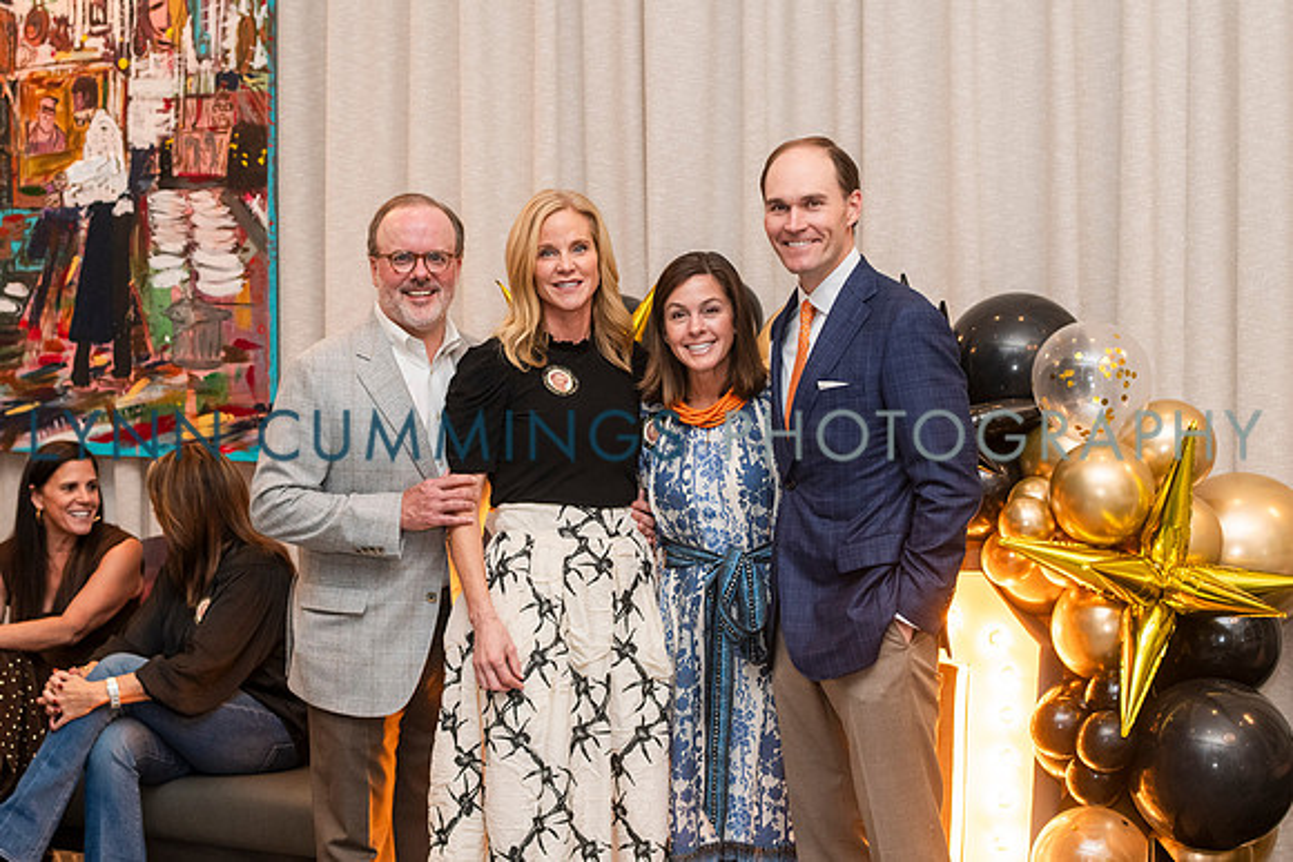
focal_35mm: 70
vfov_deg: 19.5
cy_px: 389
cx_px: 598
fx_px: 2510
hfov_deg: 28.9
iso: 1250
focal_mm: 58
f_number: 4
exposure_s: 1/125
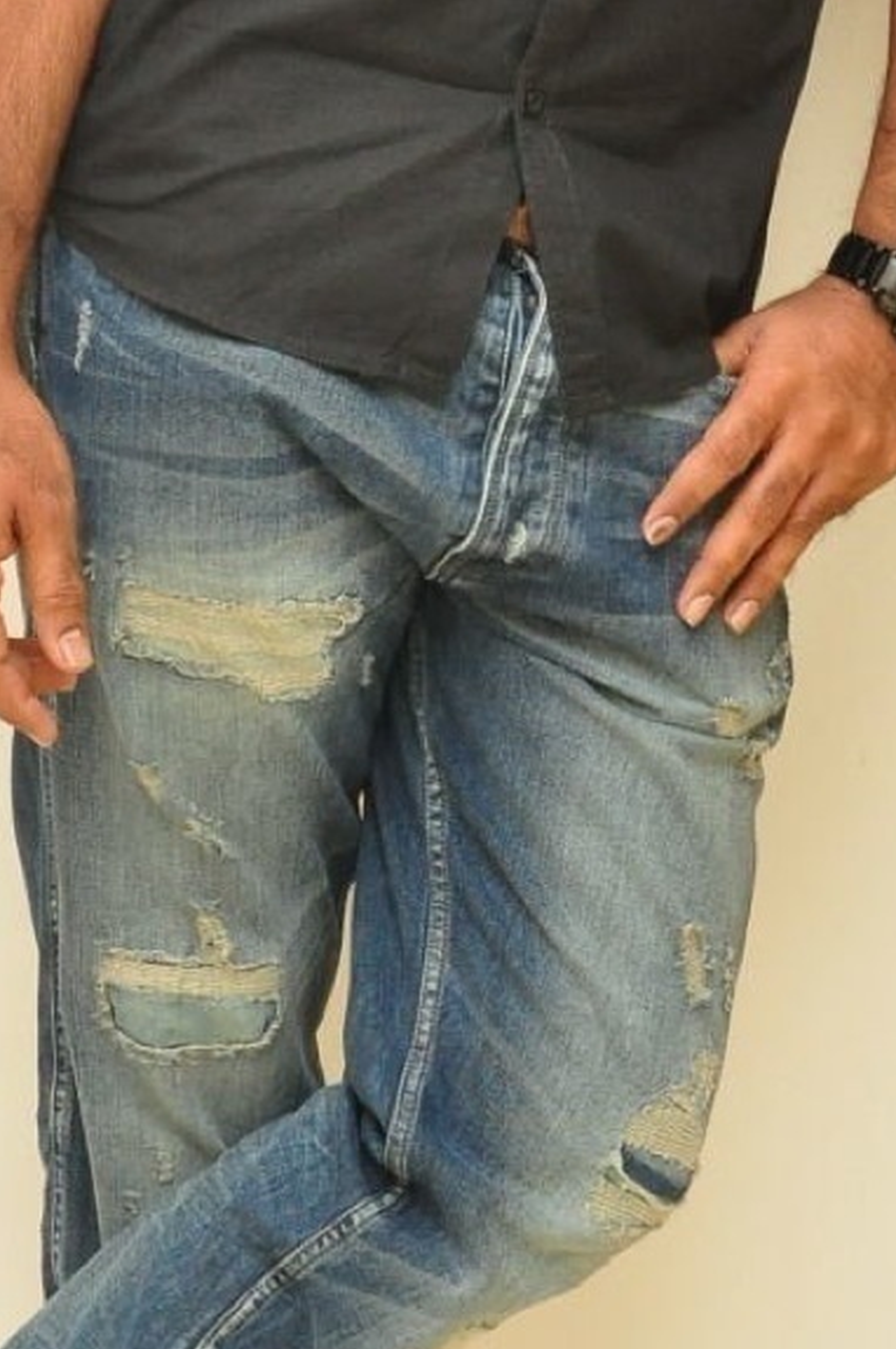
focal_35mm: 132
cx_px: 300
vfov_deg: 15.5
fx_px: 4940
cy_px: 354
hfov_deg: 10.4
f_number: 7.1
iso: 1600
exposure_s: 1/125
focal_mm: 28
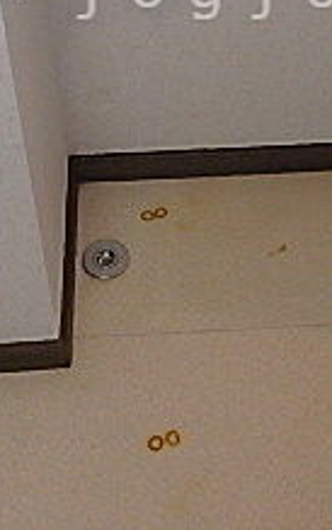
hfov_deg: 19.9
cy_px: -10
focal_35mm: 65
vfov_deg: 29.3
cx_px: 242
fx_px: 940
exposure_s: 1/30
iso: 400
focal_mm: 3.7
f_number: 3.5
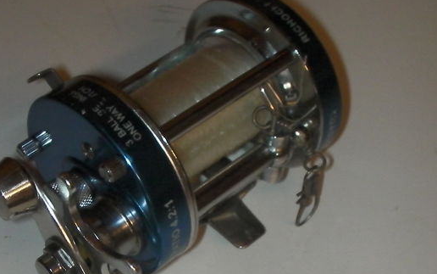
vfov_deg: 16.5
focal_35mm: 78
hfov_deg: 26.4
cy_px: 248
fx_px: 929
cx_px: 161
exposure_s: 1/30
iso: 200
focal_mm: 6.3
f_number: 5.6
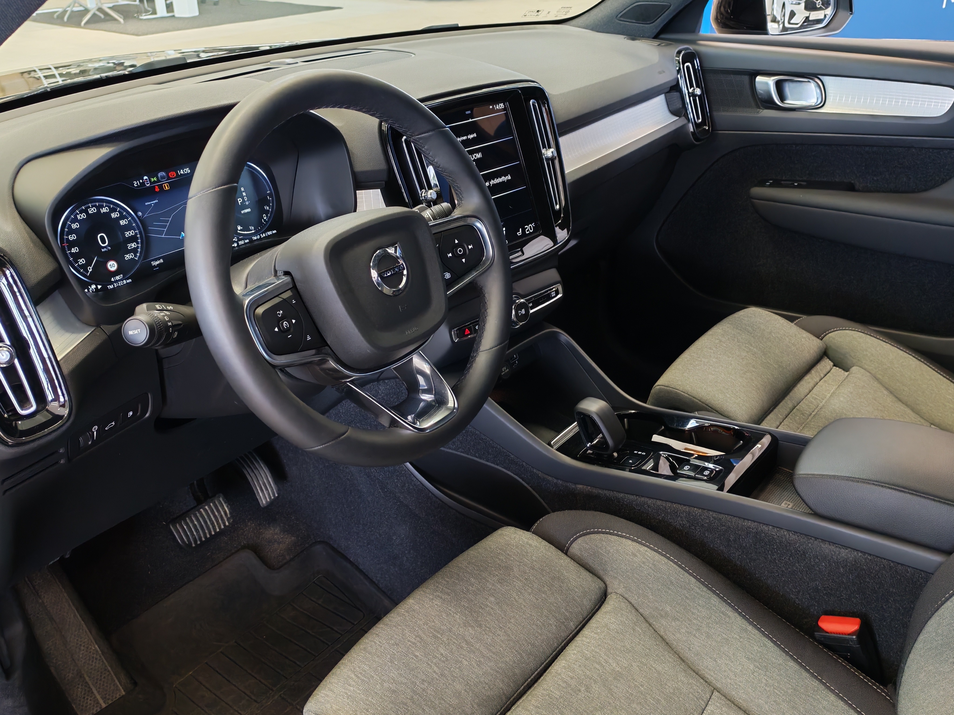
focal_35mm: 32
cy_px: 358
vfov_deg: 44.2
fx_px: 882
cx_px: 477
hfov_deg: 56.8
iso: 720
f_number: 1.9
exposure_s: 1/50
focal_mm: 6.12
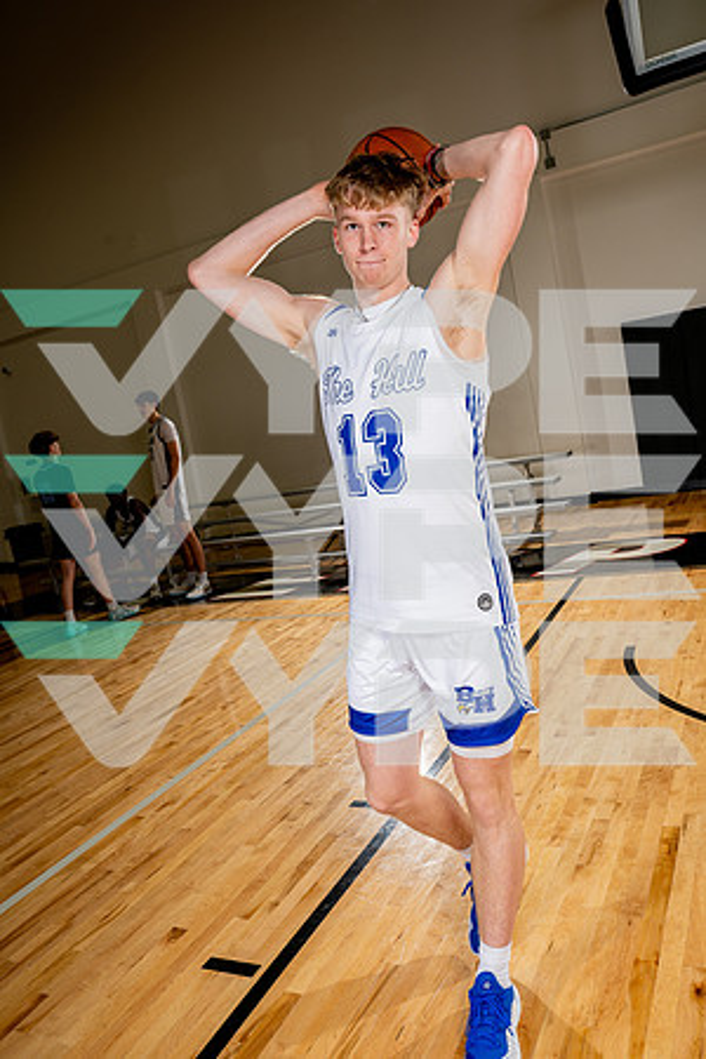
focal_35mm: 28
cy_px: 530
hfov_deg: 46.4
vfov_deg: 65.5
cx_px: 353
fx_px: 824
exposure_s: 1/250
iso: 250
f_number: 8
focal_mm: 28
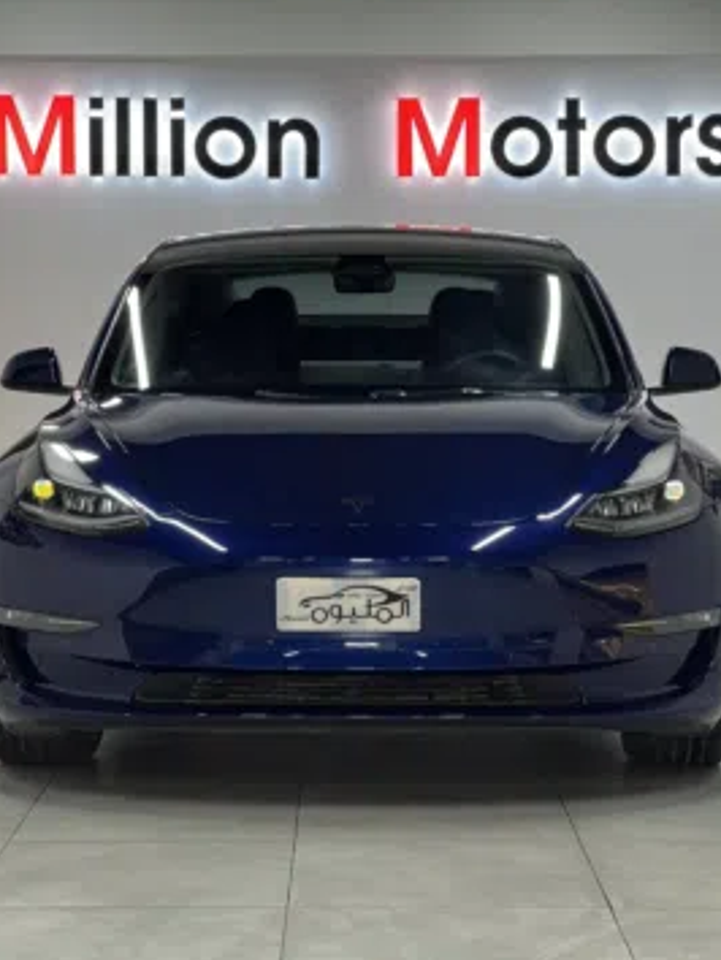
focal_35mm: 87
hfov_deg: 17.0
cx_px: 358
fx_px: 2413
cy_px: 469
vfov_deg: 22.5
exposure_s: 1/50
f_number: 2.8
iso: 320
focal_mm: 9
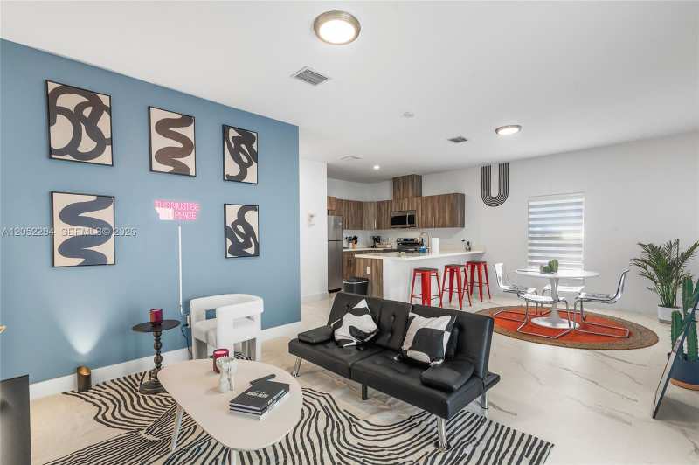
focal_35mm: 16
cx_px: 350
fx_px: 310
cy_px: 232
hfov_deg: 96.8
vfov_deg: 73.6
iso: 400
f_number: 8
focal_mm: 16
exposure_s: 1/8
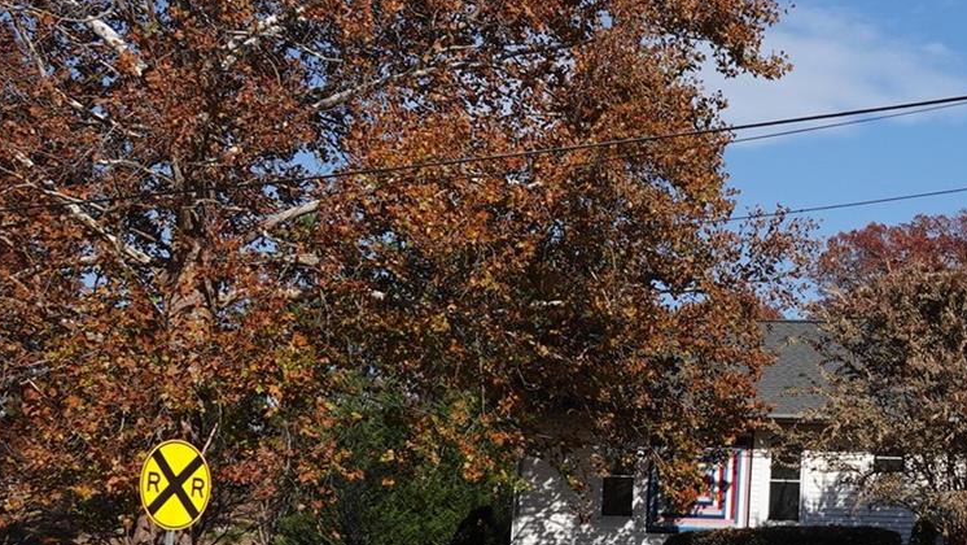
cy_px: 421
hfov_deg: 28.4
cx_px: 1005
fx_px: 1770
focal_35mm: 69
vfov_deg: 17.4
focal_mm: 8.8
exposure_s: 1/1000
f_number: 4
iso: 100
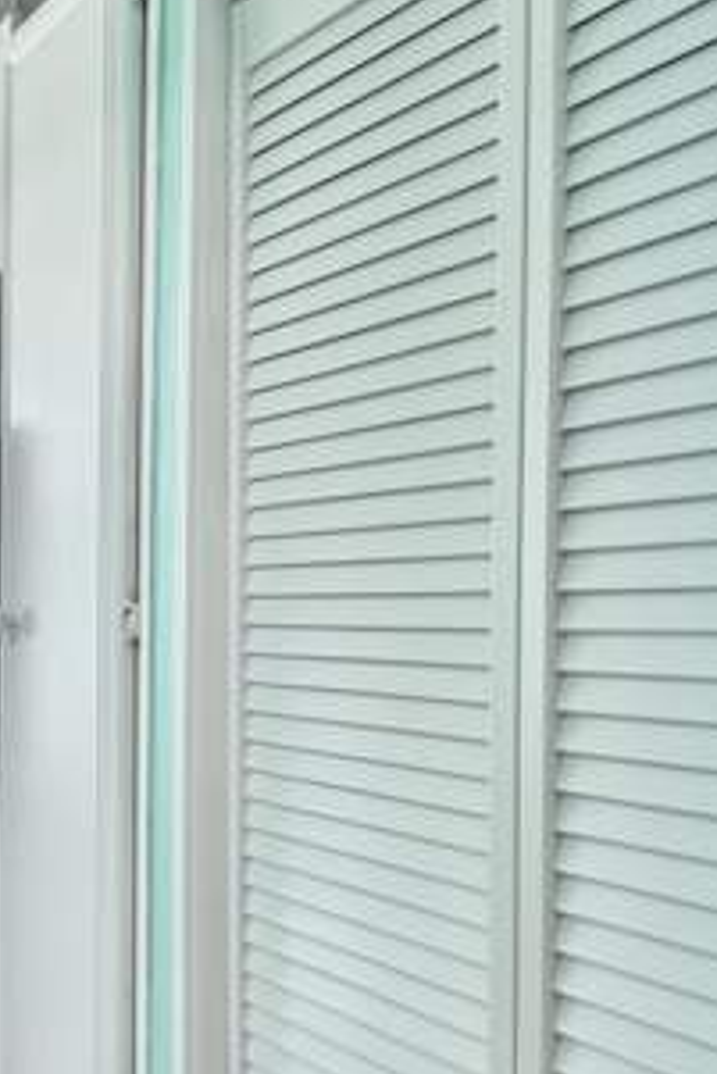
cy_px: 628
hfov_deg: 24.4
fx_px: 1581
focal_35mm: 53
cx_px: -4
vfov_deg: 37.4
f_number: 1.78
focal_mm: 6.76
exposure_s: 1/232
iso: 100
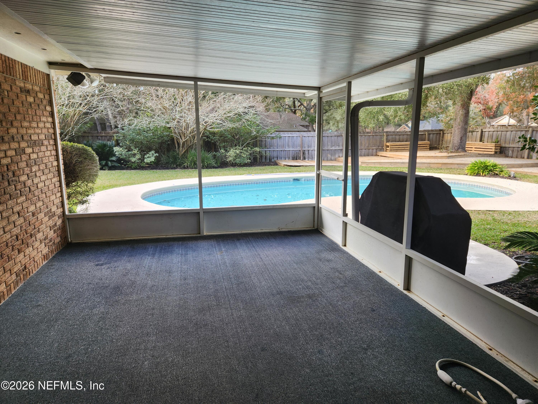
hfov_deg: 73.9
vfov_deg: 58.9
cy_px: 202
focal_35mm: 23
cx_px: 269
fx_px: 357
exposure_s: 1/180
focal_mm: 5.4
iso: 64
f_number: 1.8
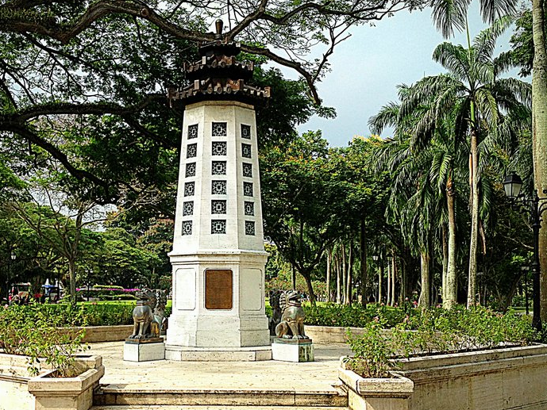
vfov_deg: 28.0
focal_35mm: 52
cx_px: 214
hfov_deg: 36.7
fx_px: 822
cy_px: 232
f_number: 2.4
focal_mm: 4.28
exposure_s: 1/593
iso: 50
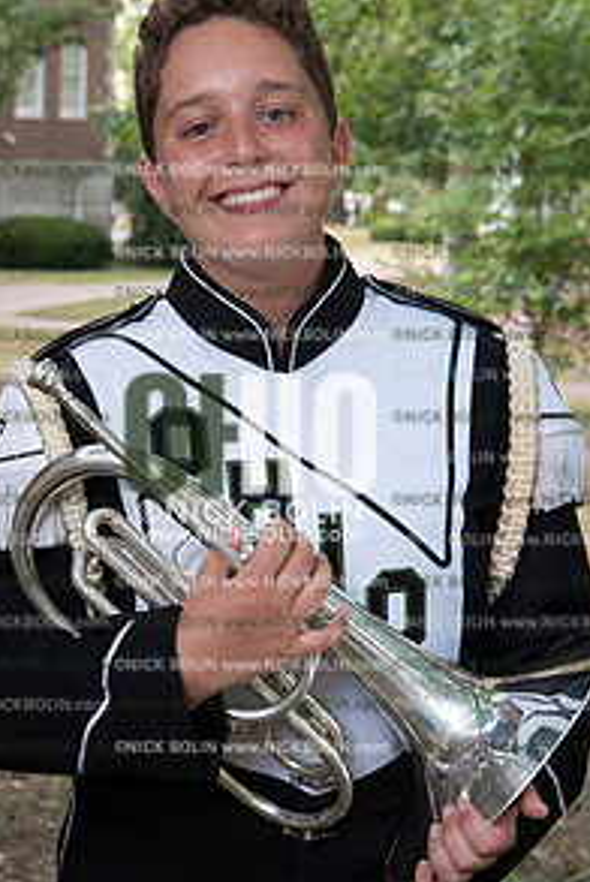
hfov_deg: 15.4
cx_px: 250
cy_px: 458
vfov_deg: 22.8
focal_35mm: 89
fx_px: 2183
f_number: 8
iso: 800
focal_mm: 58
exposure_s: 1/100
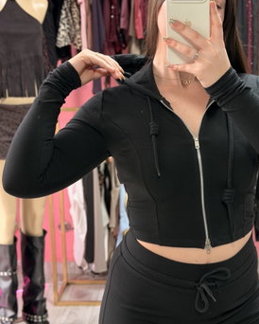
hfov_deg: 20.9
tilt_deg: -13.2
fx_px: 699
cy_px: 152
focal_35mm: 73
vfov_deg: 26.0
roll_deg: +0.7
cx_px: 181
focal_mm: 6.76
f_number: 1.78
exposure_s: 1/60
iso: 125
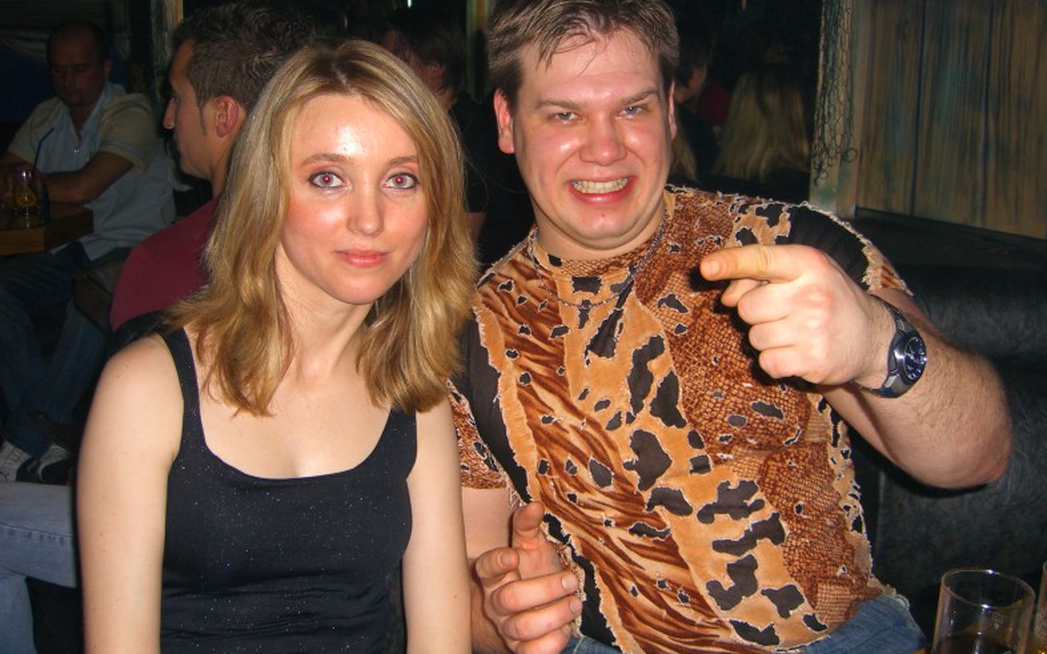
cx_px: 522
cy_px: 310
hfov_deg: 48.2
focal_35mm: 41
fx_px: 1170
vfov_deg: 31.2
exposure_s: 1/60
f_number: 2.8
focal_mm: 7.9
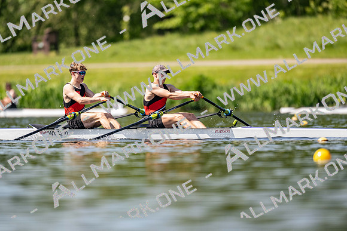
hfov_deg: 3.4
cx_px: 174
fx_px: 5787
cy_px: 116
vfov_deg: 2.3
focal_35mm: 600
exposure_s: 1/2500
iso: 320
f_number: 4
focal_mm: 600
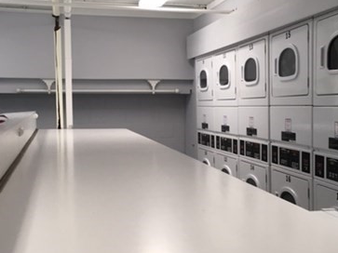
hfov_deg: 39.7
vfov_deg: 30.2
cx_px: 175
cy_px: 131
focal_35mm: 48
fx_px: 469
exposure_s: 1/30
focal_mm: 4.15
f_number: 2.2
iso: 32
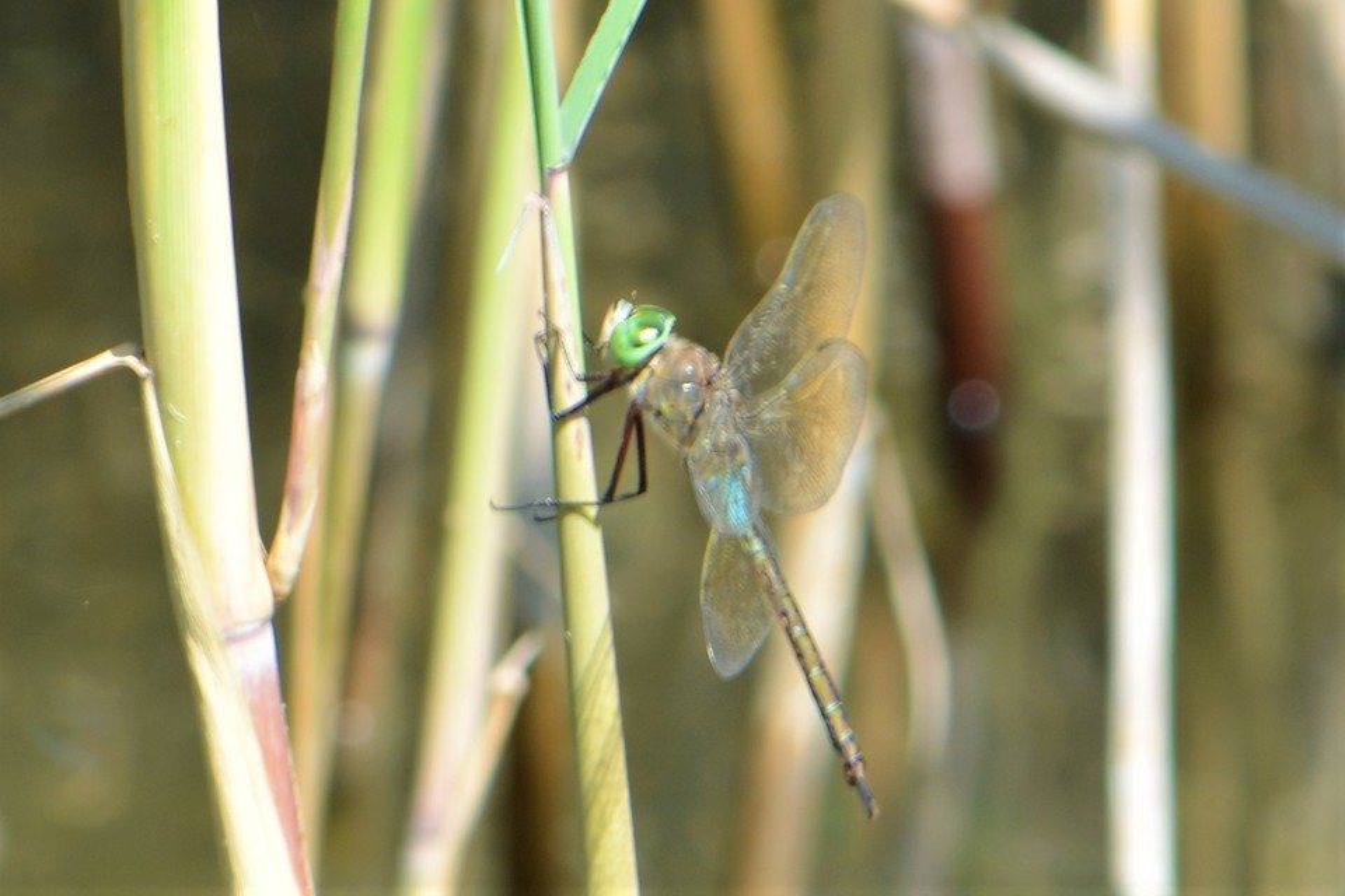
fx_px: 16811
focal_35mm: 450
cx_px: 672
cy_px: 448
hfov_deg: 4.6
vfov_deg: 3.1
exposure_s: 1/125
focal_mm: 300
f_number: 8
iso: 125
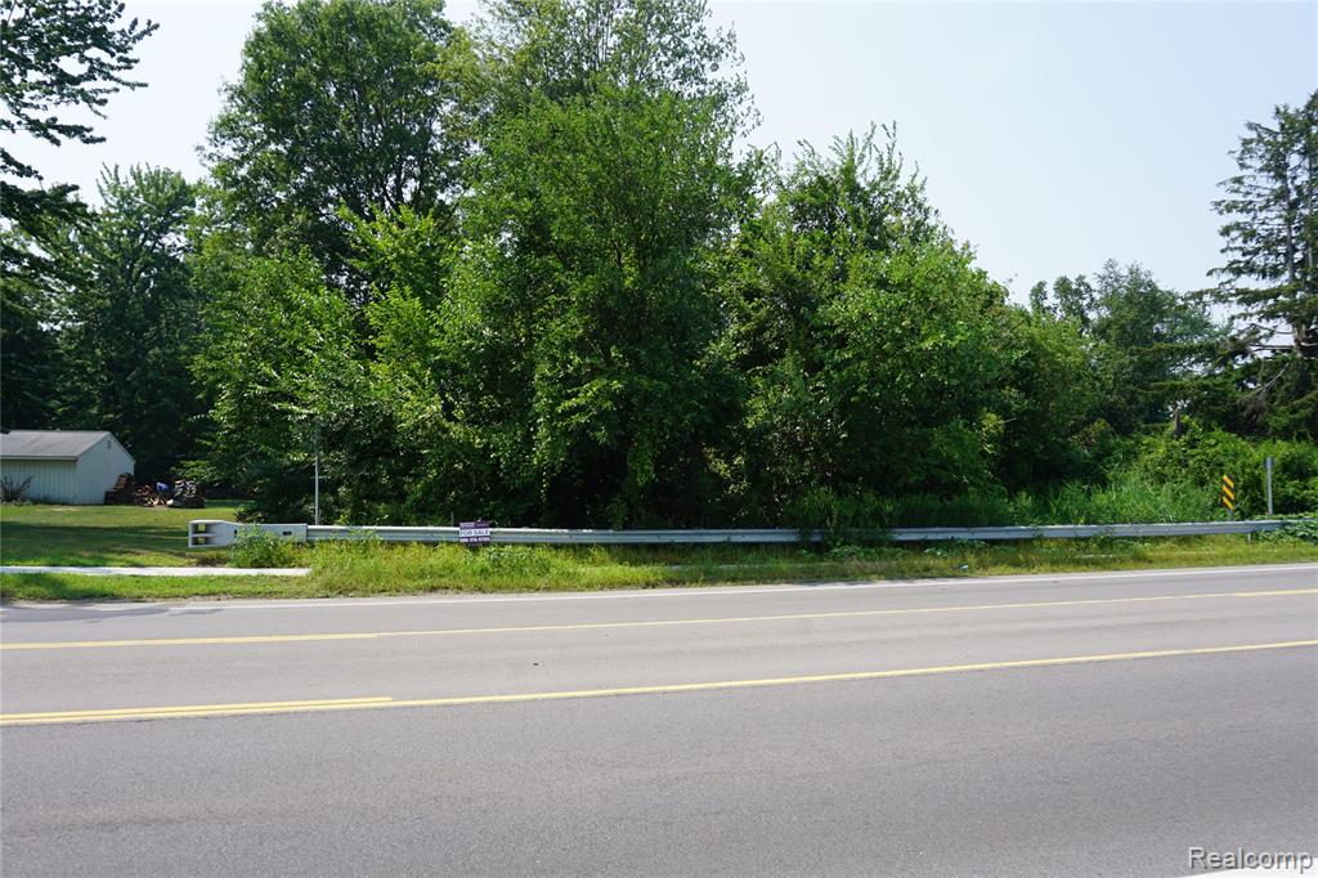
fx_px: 878
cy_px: 439
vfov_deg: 53.1
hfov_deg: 73.8
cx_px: 659
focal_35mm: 24
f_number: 10
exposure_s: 1/100
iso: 100
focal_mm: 16
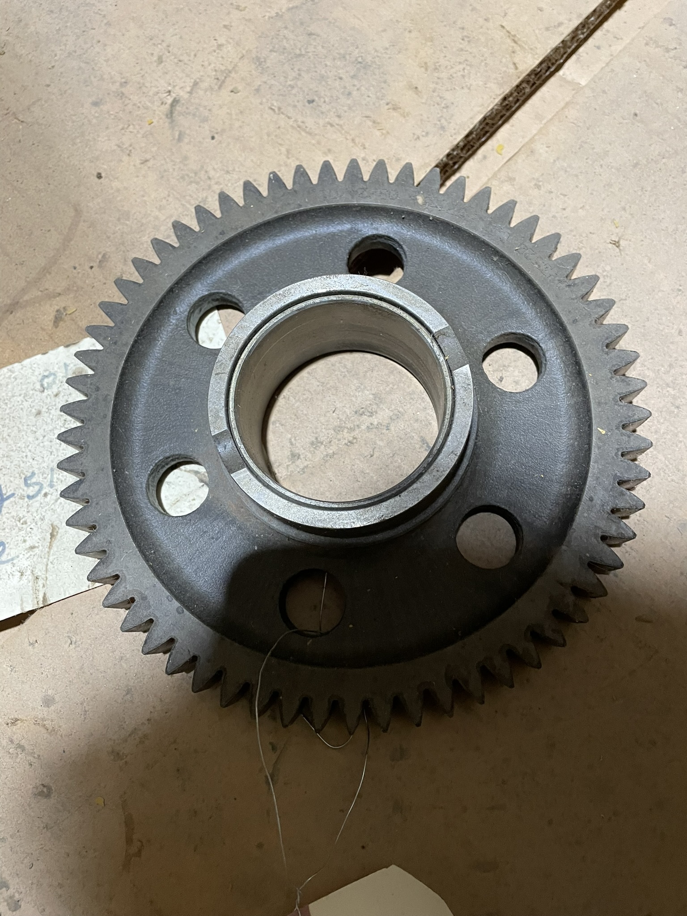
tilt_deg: -73.2
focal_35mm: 26
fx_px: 688
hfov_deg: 53.1
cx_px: 344
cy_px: 458
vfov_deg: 67.3
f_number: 1.6
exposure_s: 1/40
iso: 320
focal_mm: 4.2
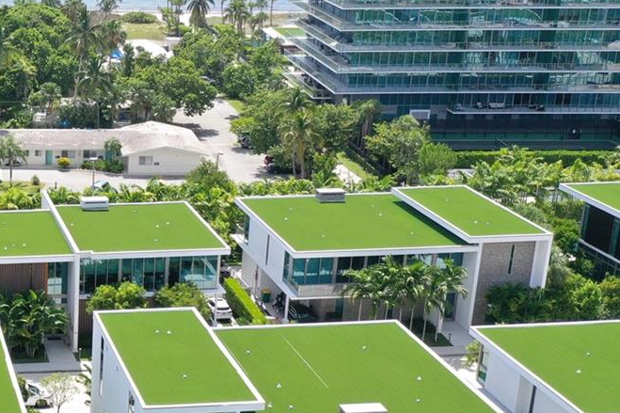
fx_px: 1171
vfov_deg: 20.0
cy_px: 242
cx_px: -42
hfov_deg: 27.4
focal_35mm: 68
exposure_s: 1/800
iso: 200
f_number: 4.5
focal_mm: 10.26
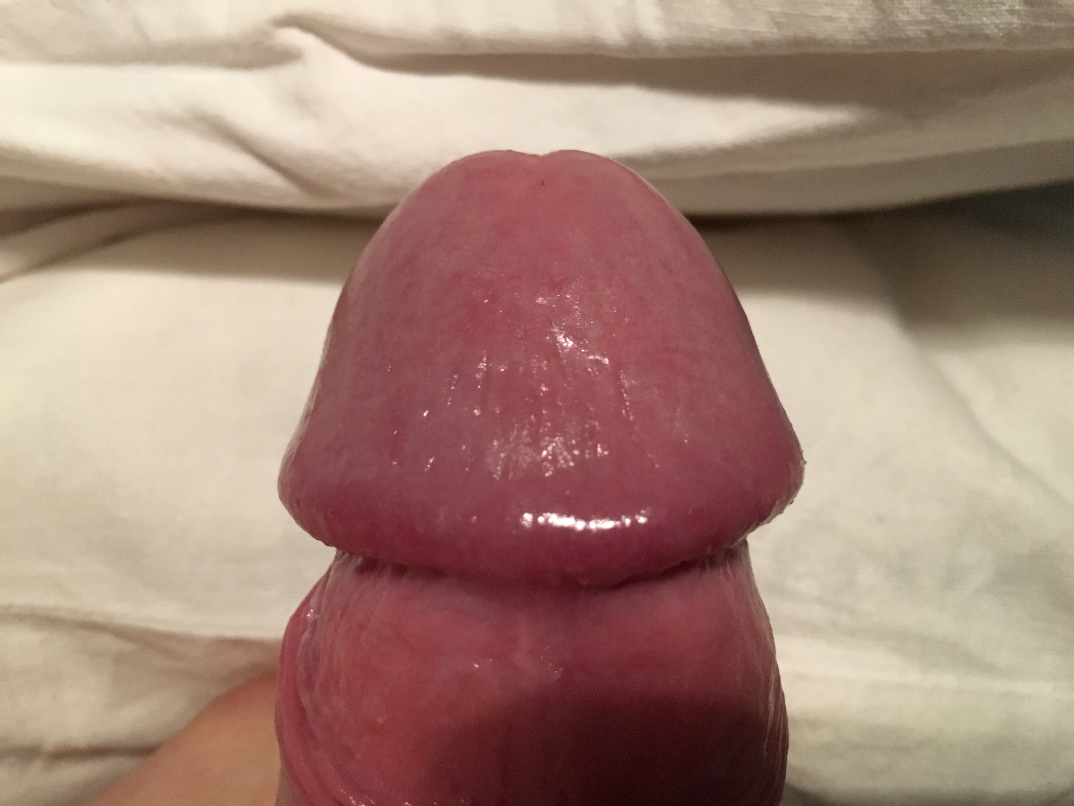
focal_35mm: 29
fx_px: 900
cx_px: 537
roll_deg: +0.7
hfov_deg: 61.7
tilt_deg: -14.3
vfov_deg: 48.2
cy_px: 403
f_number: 2.2
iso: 200
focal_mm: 4.15
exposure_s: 1/25
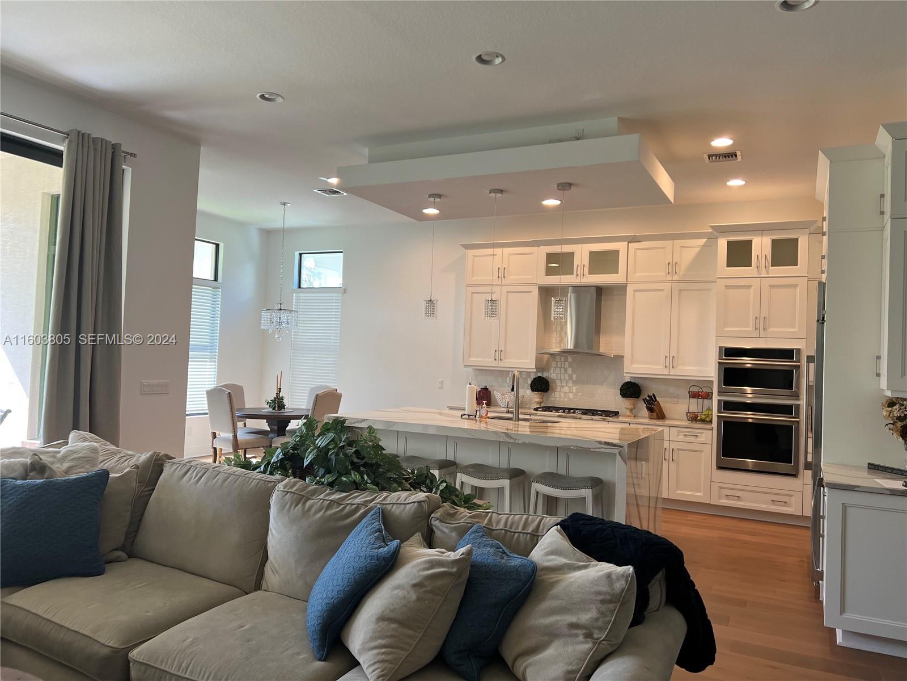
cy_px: 340
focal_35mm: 26
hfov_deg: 67.3
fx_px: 681
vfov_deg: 53.1
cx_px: 454
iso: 100
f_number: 1.5
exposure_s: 1/120
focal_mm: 5.7
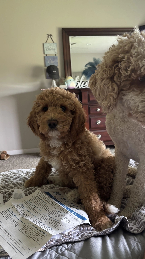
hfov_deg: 37.7
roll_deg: +1.9
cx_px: 85
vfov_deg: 62.6
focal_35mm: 31
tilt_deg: -12.8
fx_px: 212
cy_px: 132
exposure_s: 1/60
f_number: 1.6
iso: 250
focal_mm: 5.96
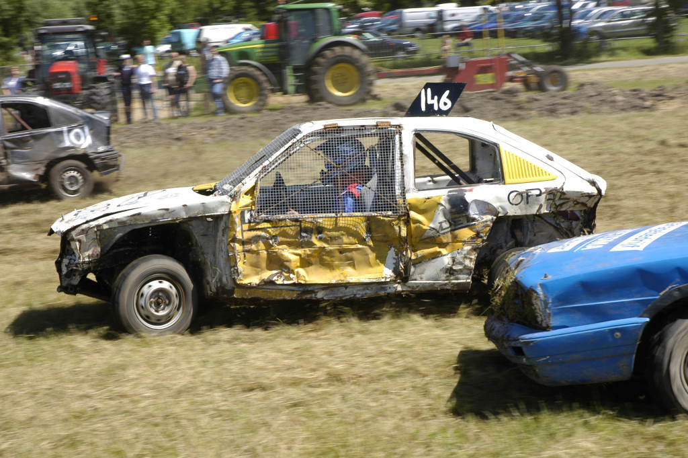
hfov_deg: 27.0
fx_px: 1432
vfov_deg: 18.2
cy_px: 229
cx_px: 344
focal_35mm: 75
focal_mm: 50
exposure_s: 1/250
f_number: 8
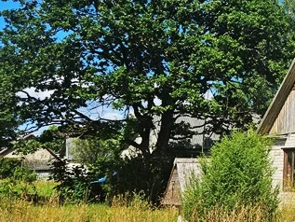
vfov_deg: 24.8
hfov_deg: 29.4
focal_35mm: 58
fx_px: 494
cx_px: 339
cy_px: 40
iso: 25
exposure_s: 1/2296
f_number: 1.8
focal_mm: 5.4
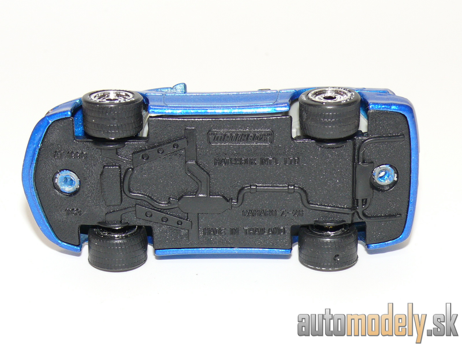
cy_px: 174
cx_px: 231
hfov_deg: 19.1
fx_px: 1375
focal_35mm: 103
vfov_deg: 14.4
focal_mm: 13.6
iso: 100
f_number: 4
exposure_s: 1/30
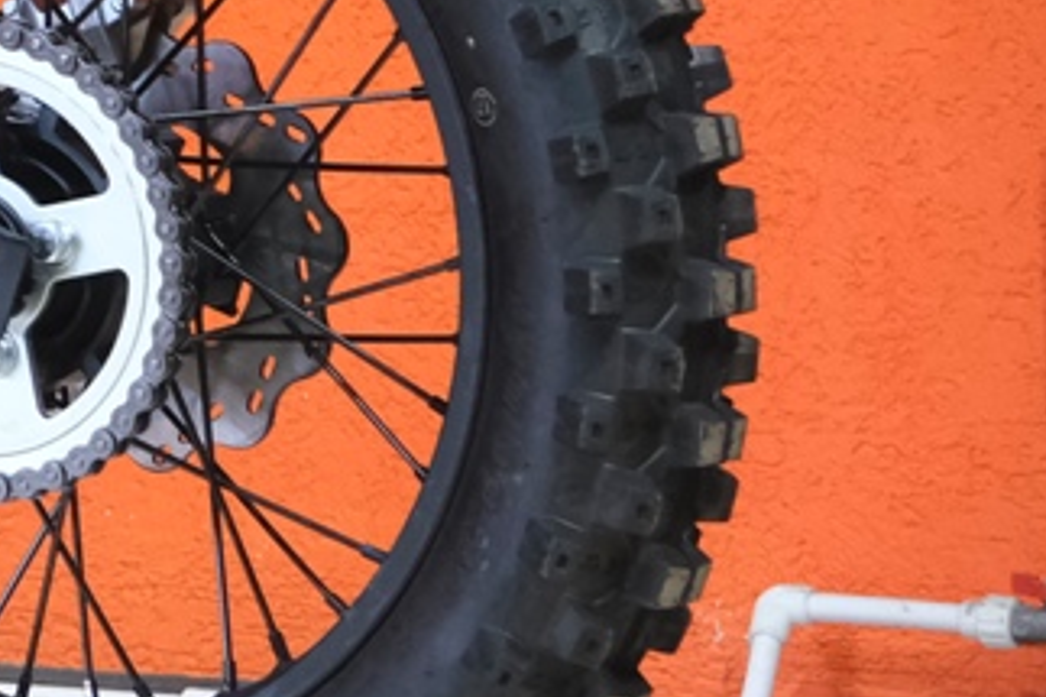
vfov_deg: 6.6
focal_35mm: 203
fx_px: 5895
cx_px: -955
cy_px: -708
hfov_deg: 9.5
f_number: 4
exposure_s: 1/100
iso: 1600
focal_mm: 27.5
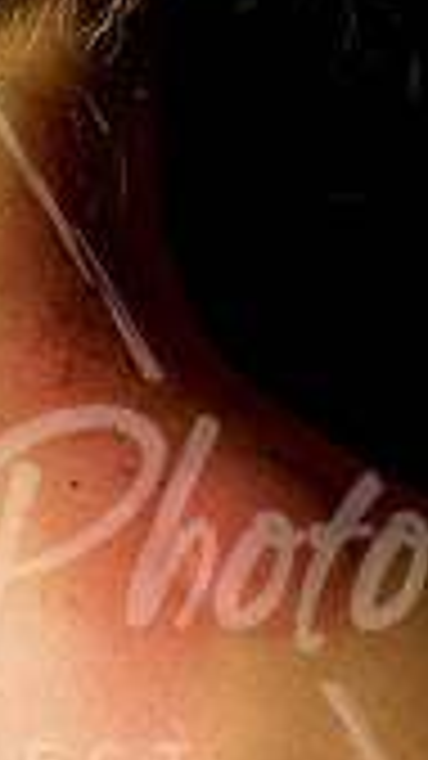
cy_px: 533
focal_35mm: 192
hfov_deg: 6.3
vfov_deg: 11.2
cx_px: -82
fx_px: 3876
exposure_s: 1/400
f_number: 3.2
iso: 800
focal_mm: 50
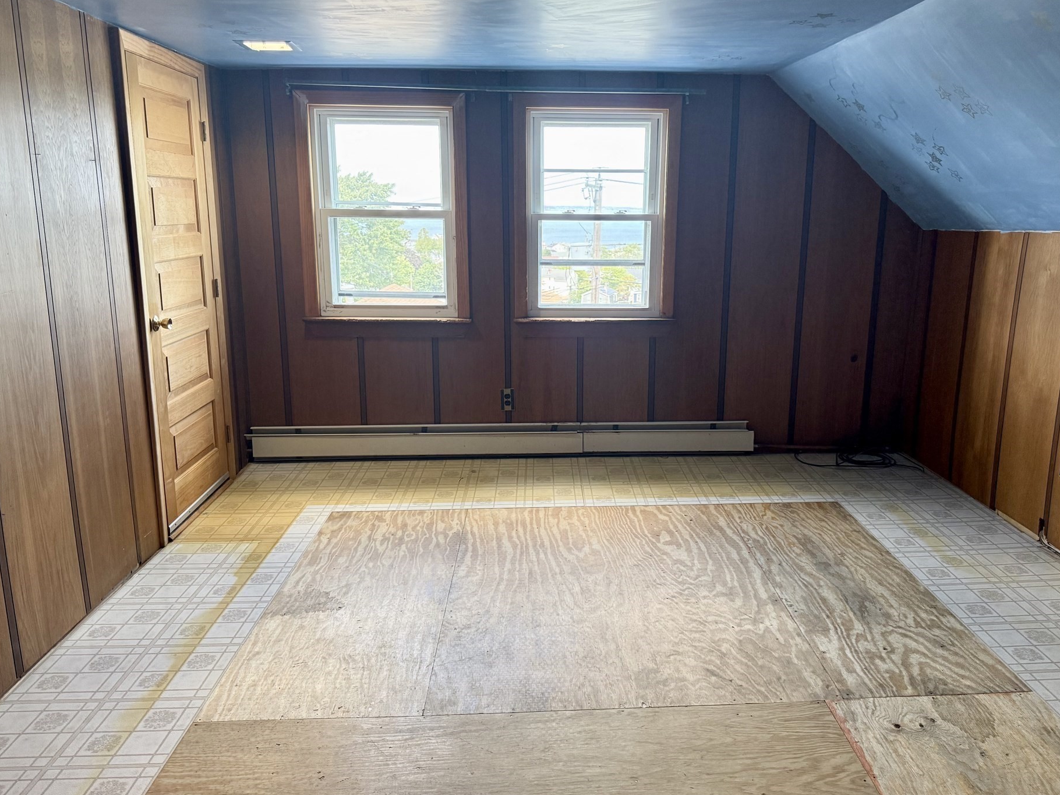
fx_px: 827
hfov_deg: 65.3
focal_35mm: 27
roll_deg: -0.9
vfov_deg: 51.3
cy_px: 378
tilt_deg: -11.6
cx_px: 565
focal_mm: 6.76
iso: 250
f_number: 1.78
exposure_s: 1/120
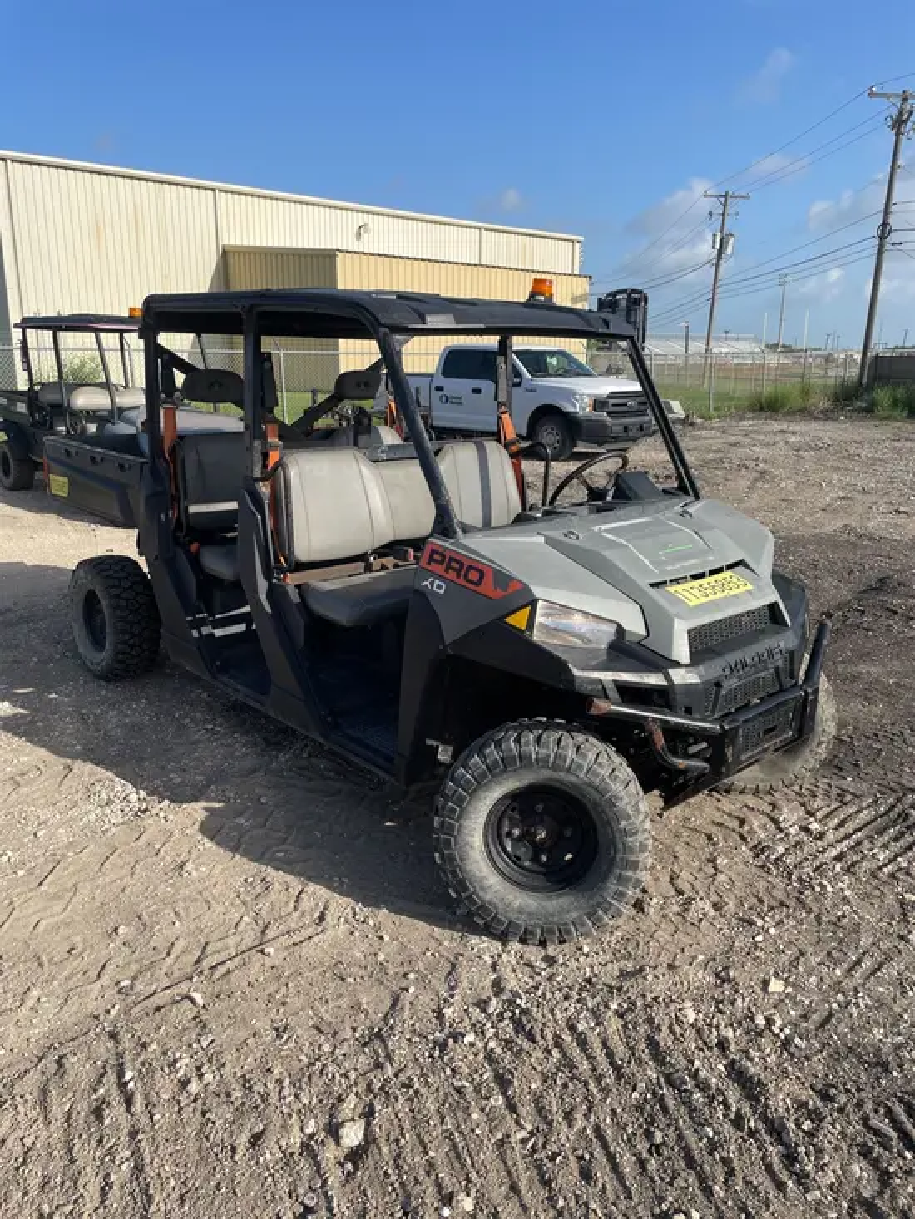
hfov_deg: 53.1
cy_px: 610
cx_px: 458
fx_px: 916
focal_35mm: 26
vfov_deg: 67.3
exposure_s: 1/2817
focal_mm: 4.2
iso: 32
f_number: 1.6
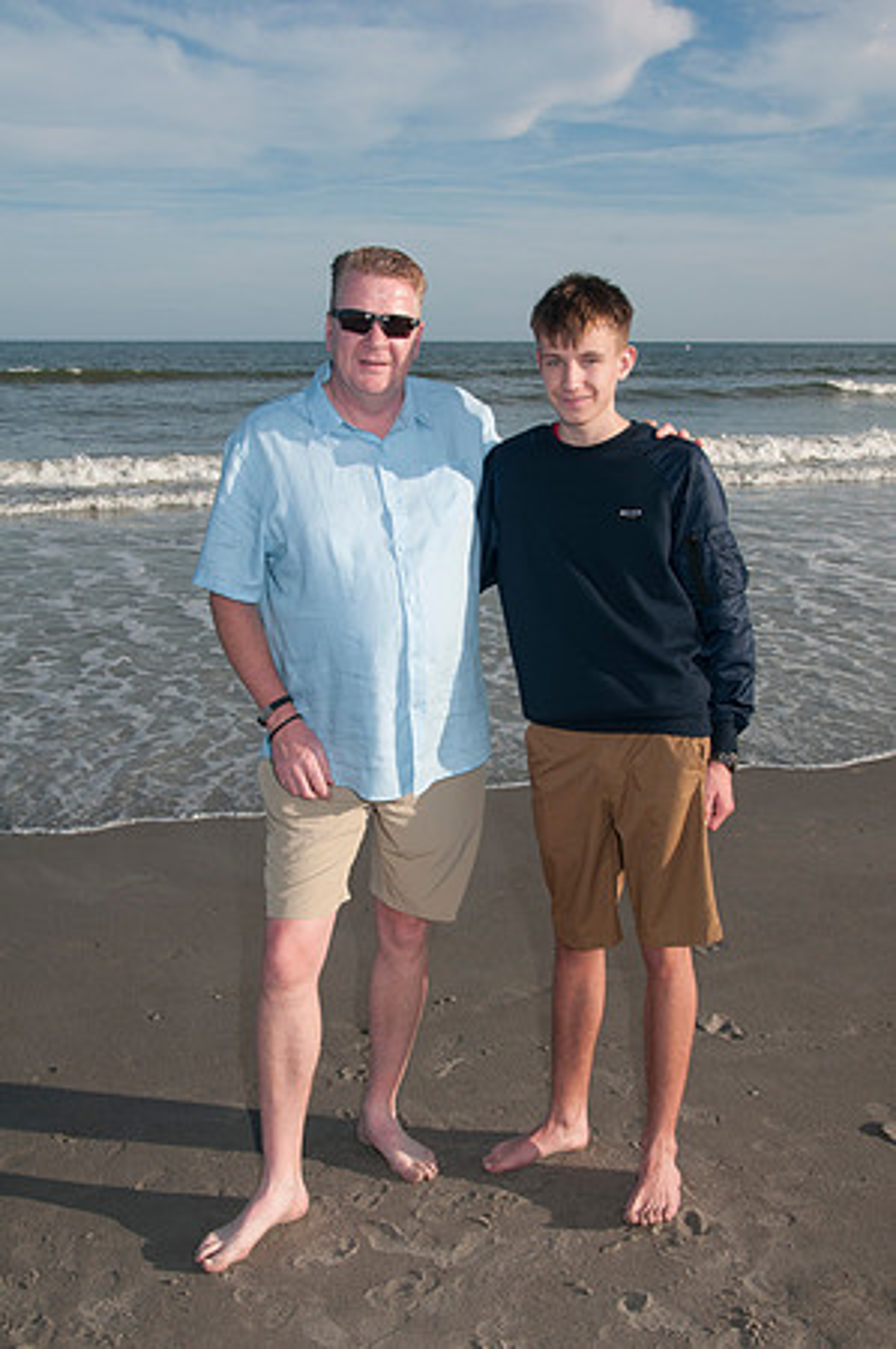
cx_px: 448
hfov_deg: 36.8
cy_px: 674
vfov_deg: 53.2
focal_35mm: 36
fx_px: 1347
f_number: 11
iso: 100
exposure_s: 1/250
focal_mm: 24
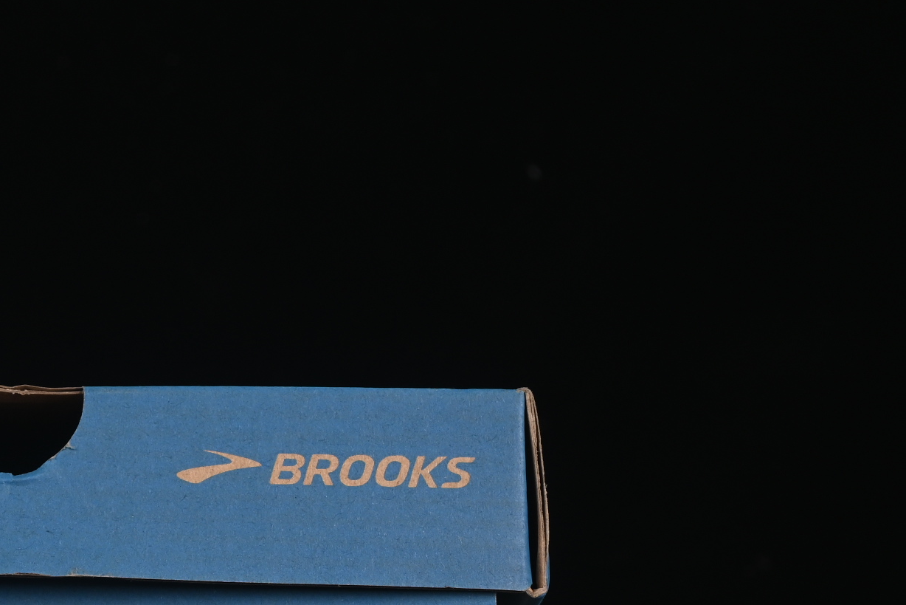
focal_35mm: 170
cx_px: -16
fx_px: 4279
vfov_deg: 8.0
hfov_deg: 11.9
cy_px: 612
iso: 160
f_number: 8
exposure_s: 1/80
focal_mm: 50
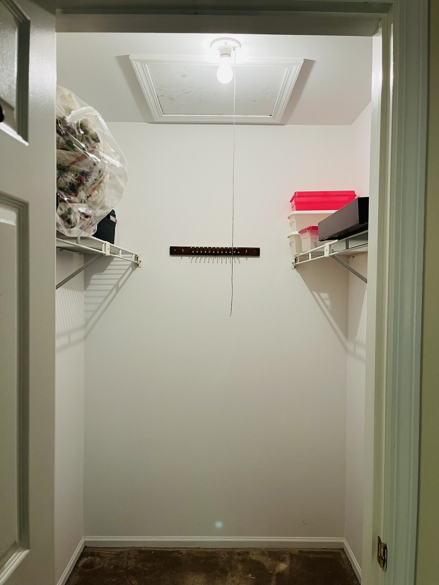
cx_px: 220
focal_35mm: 26
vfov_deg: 67.3
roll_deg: -0.9
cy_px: 292
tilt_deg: -2.8
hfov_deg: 53.1
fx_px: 440
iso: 80
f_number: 1.6
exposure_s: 1/60
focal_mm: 5.1
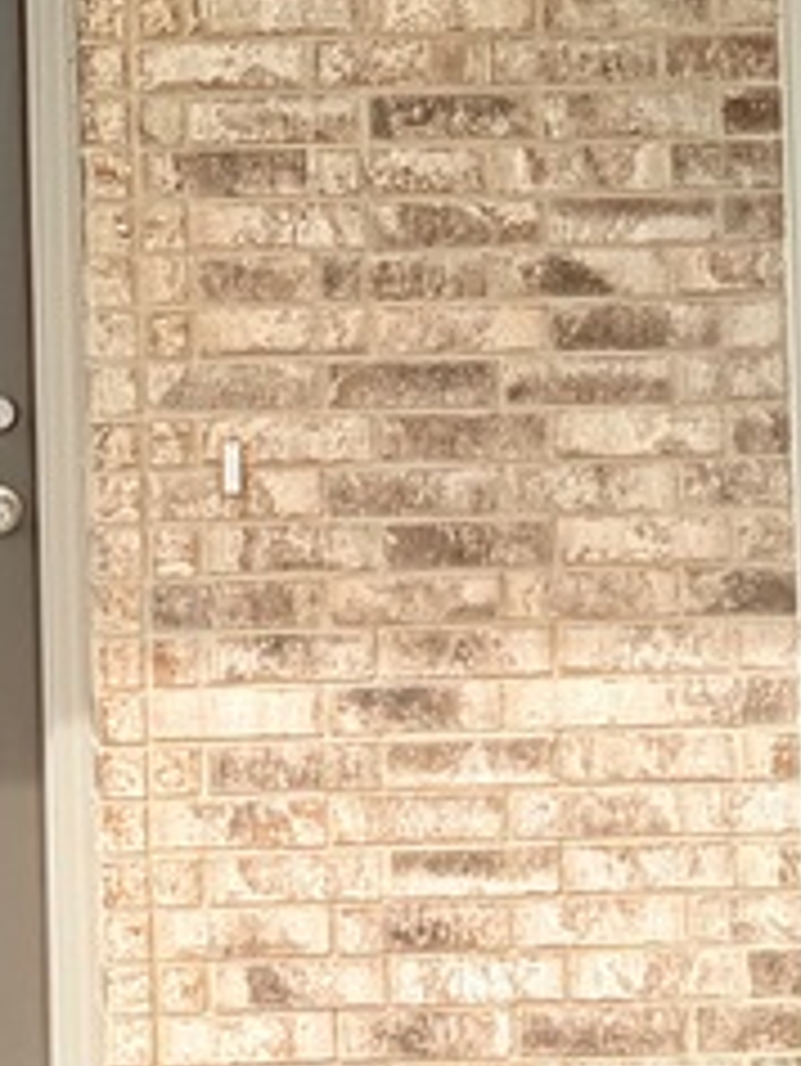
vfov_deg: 22.6
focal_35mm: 85
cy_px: 180
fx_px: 2620
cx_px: -108
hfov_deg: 16.8
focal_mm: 2.22
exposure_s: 1/770
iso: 25
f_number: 2.2
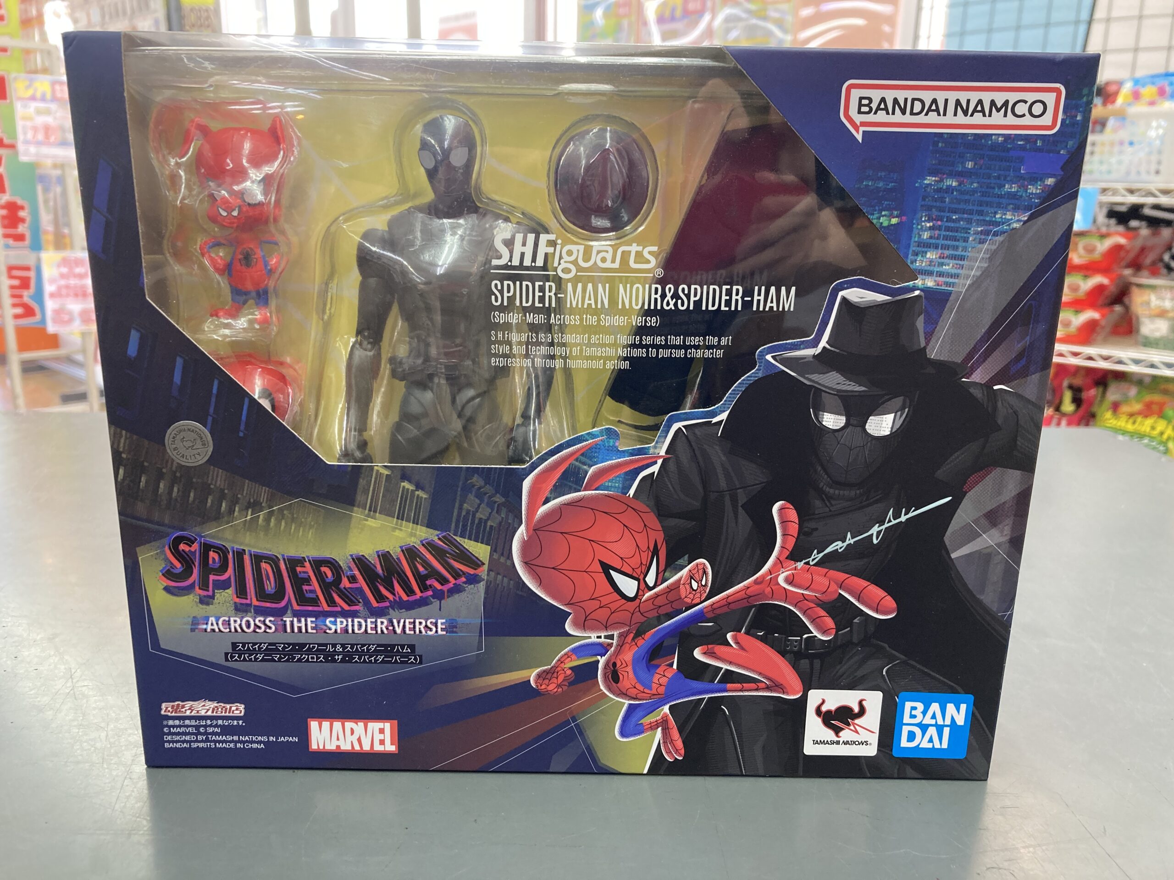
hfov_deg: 63.4
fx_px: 950
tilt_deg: -15.4
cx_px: 587
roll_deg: -1.1
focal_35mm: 28
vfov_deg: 49.7
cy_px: 440
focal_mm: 3.99
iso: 100
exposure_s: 1/60
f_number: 1.8
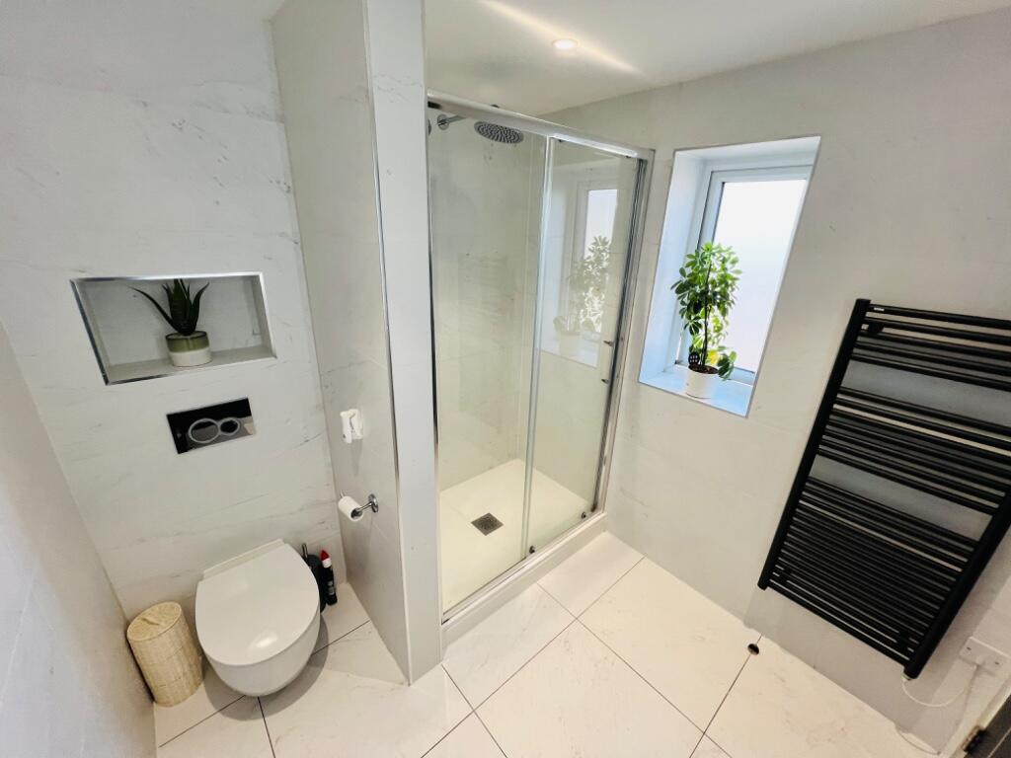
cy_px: 379
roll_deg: -2.2
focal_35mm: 13
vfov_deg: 89.9
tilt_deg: -21.2
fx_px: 380
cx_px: 506
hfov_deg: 106.2
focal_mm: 1.57
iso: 80
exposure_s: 1/100
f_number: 1.8
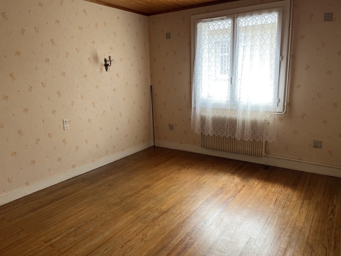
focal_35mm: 26
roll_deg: +1.0
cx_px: 170
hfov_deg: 67.3
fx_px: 256
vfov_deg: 53.1
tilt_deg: -11.6
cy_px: 128
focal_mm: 5.1
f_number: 1.6
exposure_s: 1/121
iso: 64
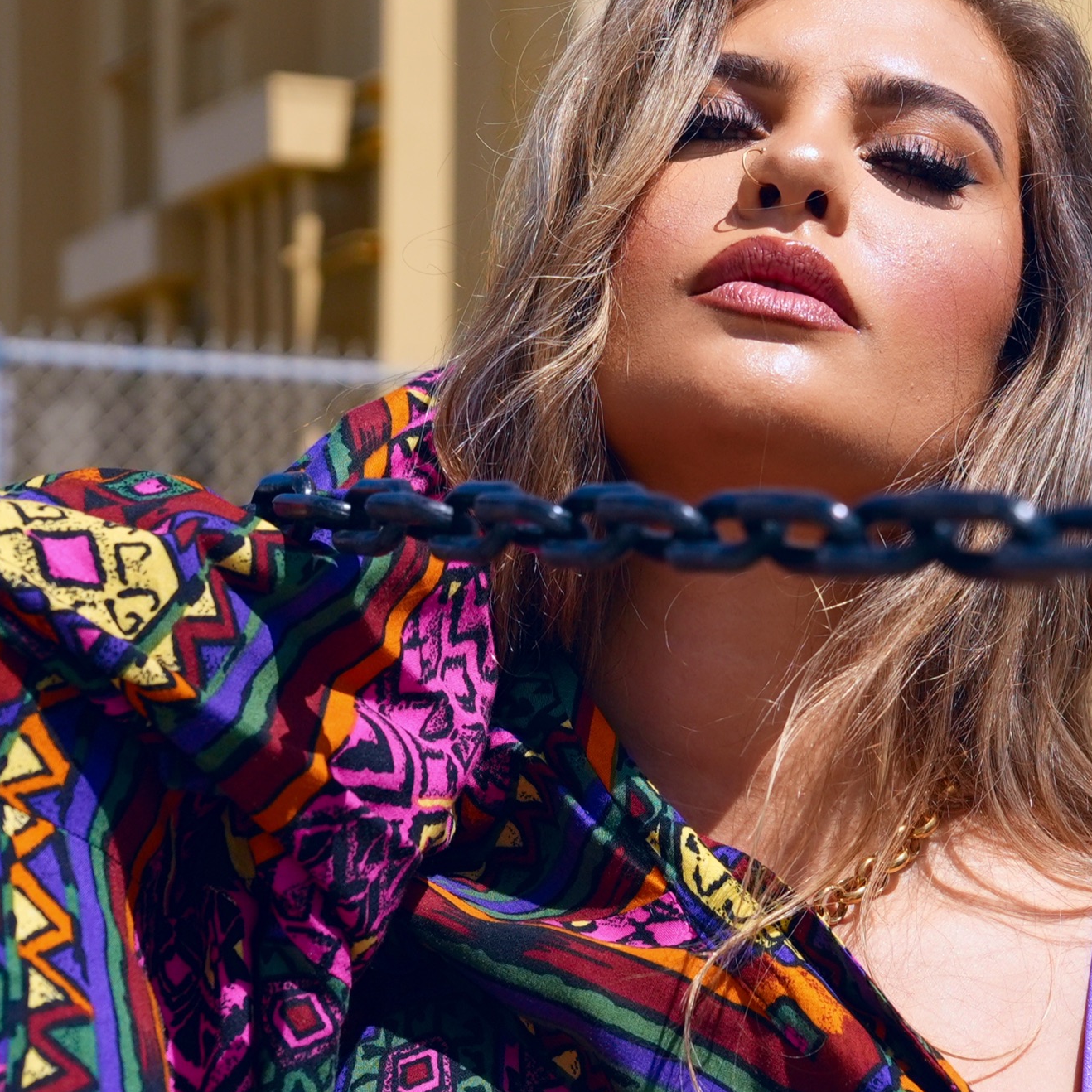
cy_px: 541
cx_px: 599
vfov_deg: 19.5
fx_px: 3176
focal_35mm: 89
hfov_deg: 19.5
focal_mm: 46.4
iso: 800
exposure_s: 1/6400
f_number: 5.6
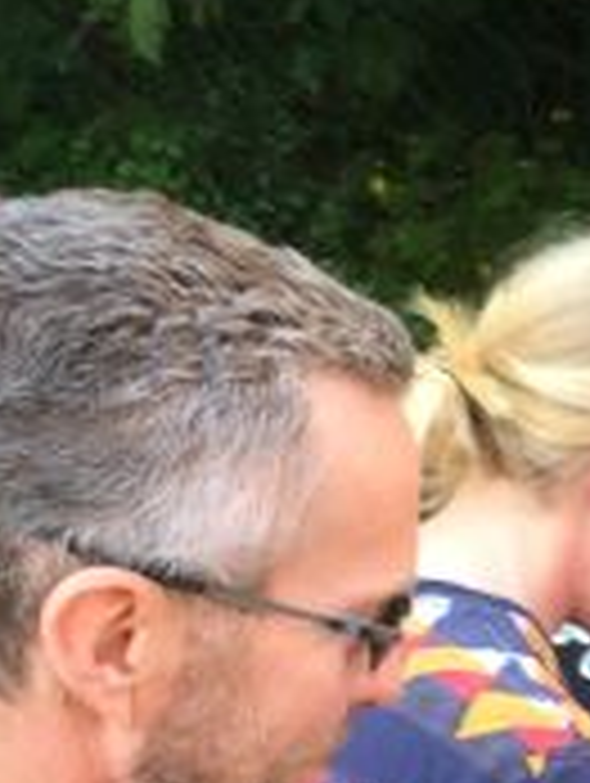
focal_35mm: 130
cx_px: 1239
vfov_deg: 14.7
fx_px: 2947
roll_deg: +1.8
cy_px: 907
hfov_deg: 10.4
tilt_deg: -25.8
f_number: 2.2
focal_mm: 4.15
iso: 32
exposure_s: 1/50
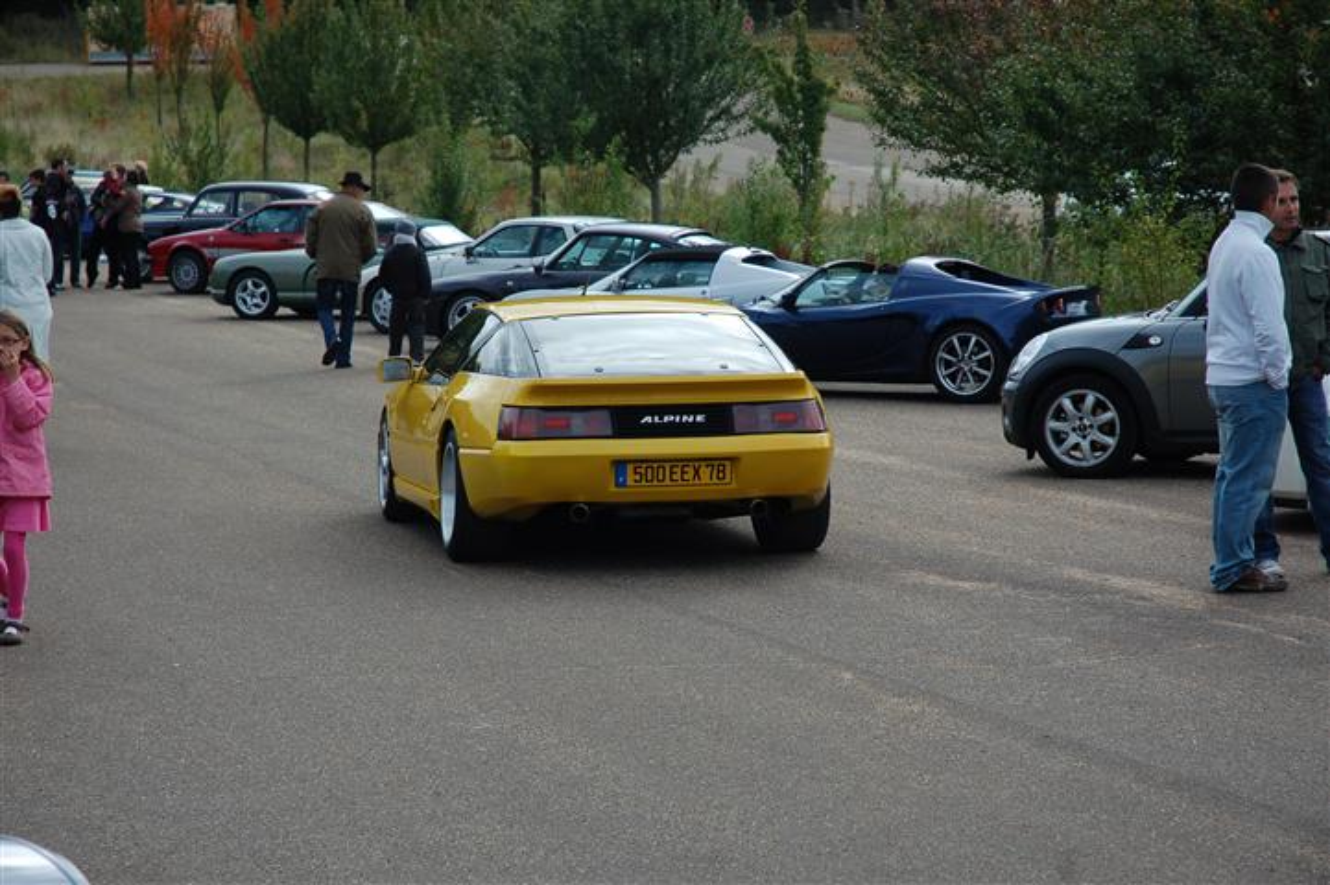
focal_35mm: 105
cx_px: 665
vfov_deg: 13.0
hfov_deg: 19.5
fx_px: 3877
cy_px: 442
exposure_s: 1/500
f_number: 5.6
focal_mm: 70
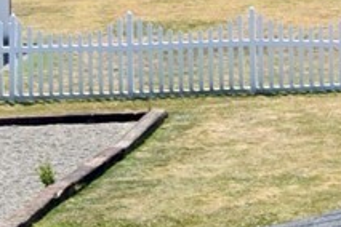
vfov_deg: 5.6
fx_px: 2264
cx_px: 602
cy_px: -267
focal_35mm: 239
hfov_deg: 8.3
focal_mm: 20
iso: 100
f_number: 5.6
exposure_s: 1/250
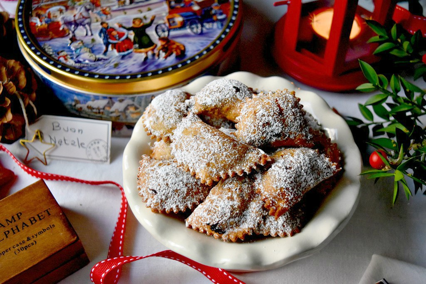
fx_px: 532
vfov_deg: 29.8
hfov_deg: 43.6
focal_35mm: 45
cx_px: 213
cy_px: 142
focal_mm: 30
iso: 1250
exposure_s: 1/400
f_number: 4.2
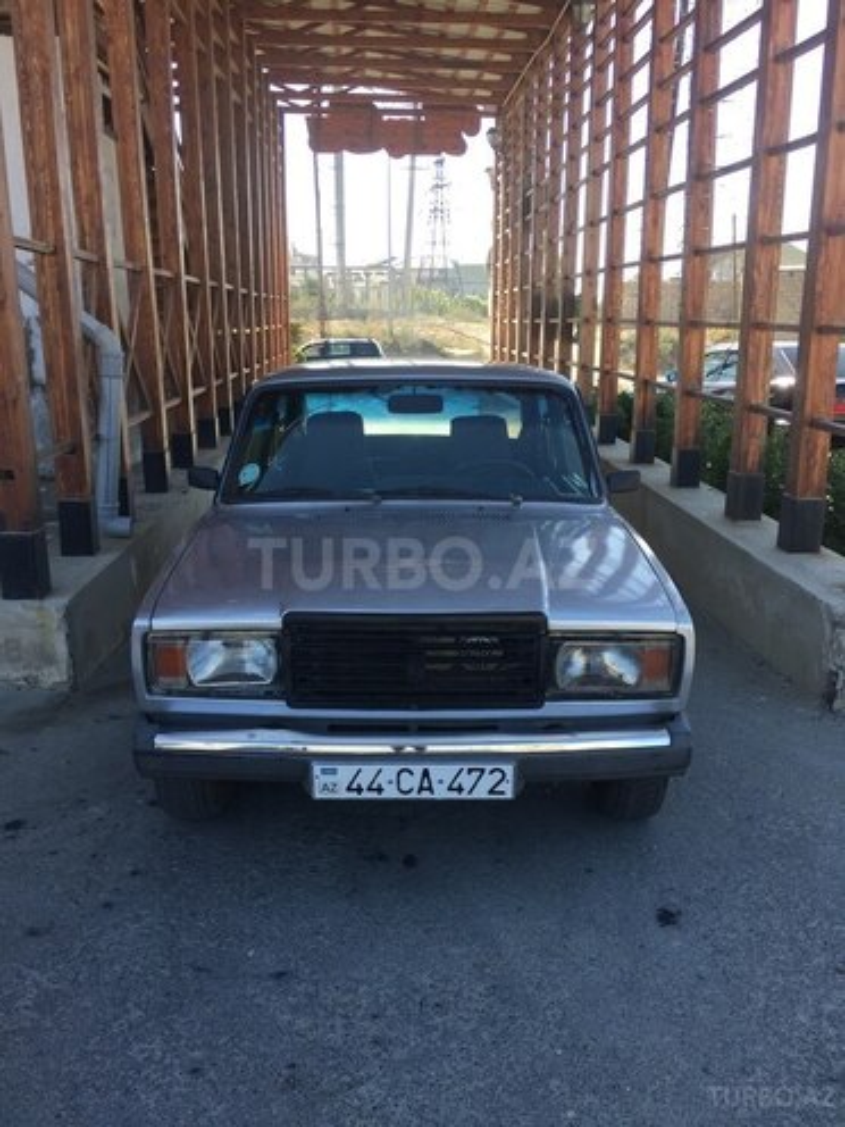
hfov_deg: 48.2
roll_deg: +0.2
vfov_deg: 61.7
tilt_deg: -14.5
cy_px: 564
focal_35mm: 29
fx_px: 944
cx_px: 422
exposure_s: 1/421
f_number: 2.2
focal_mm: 4.15
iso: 32
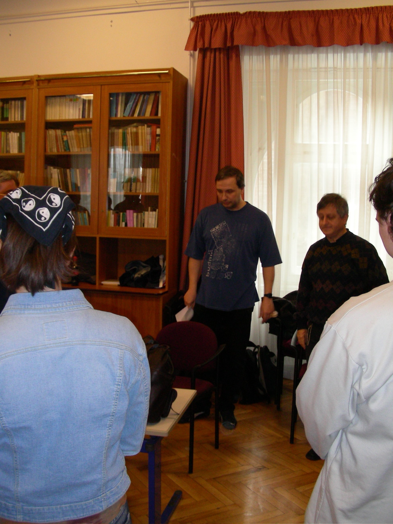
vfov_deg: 49.0
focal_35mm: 38
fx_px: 575
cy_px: 262
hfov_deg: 37.7
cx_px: 196
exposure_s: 1/25.5
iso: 200
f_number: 3.5
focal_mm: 6.3
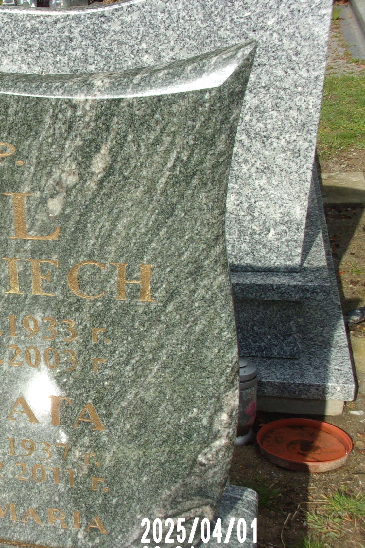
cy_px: 297
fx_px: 882
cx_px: -42
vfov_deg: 34.5
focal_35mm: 58
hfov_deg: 22.1
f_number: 11.8
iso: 80
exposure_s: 1/120
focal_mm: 6.4
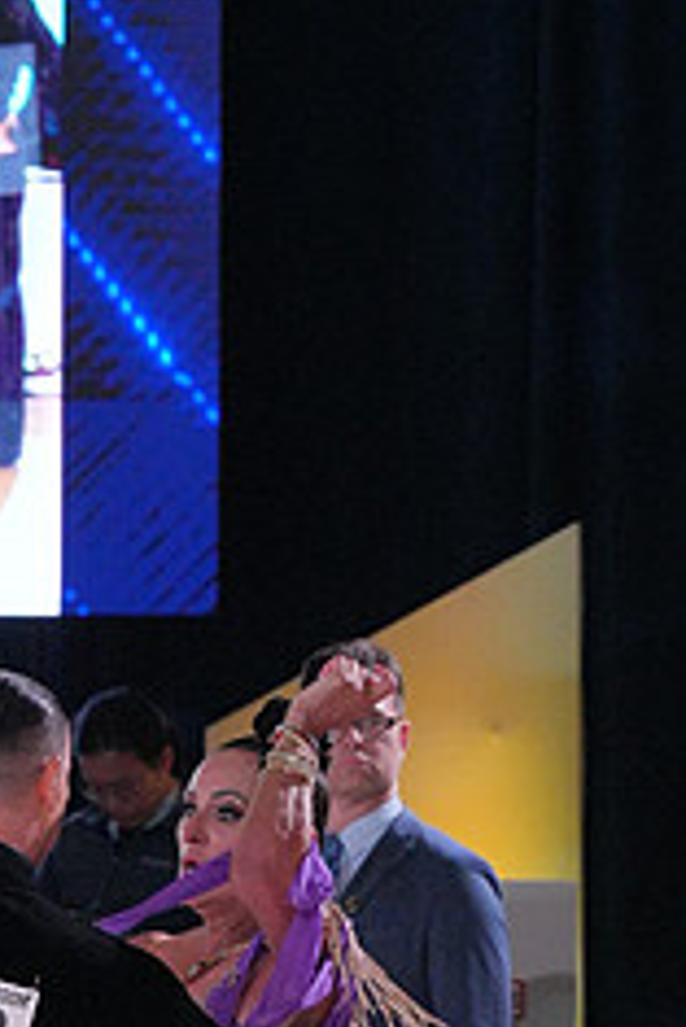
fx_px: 10131
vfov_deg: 5.8
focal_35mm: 355
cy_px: 1215
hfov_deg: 3.9
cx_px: 212
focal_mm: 144
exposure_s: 1/400
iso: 5000
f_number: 7.1
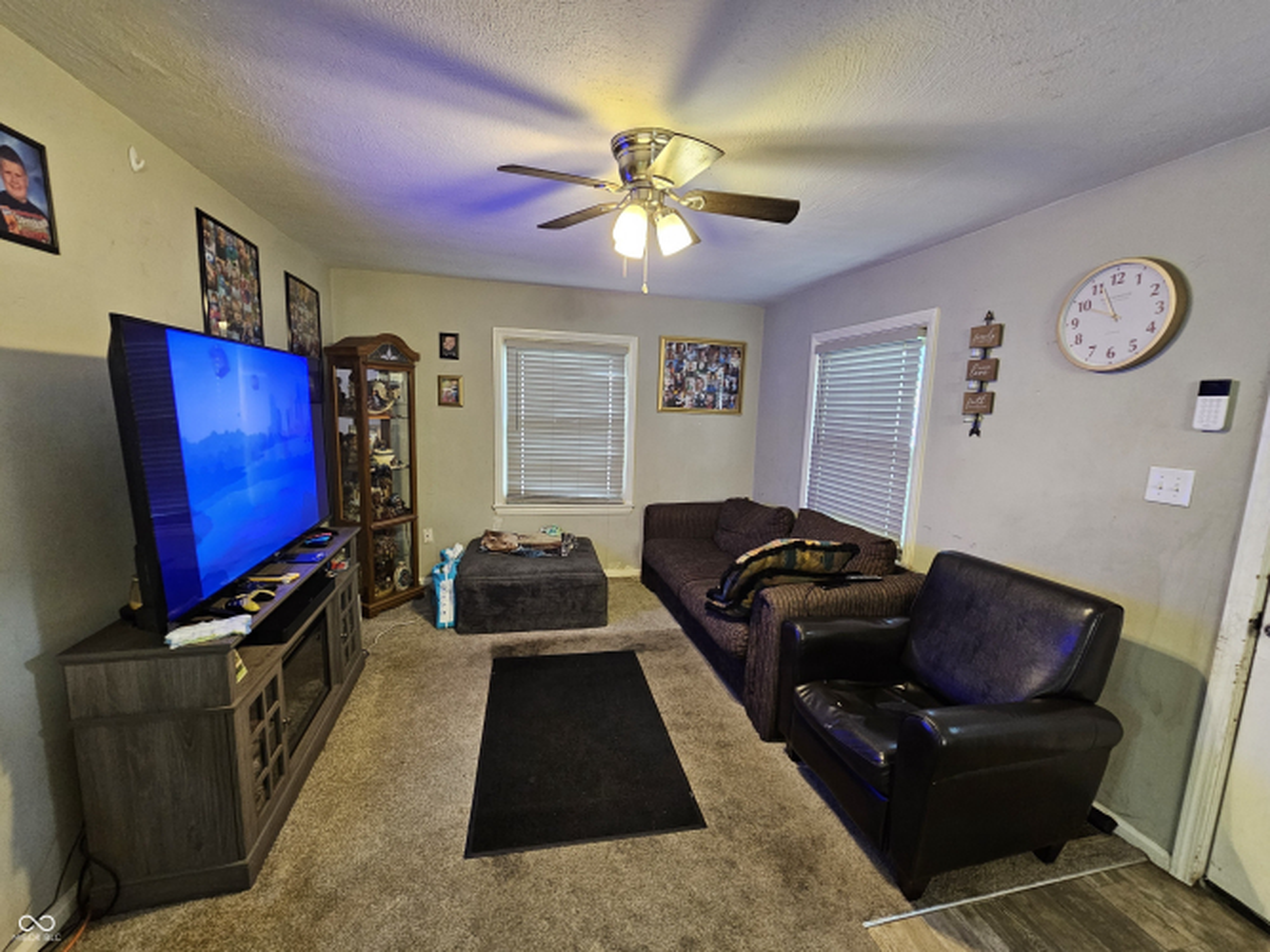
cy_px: 476
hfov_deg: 106.2
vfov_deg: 89.9
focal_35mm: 13
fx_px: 477
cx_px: 635
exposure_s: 1/30
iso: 320
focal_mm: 2.2
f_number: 2.2
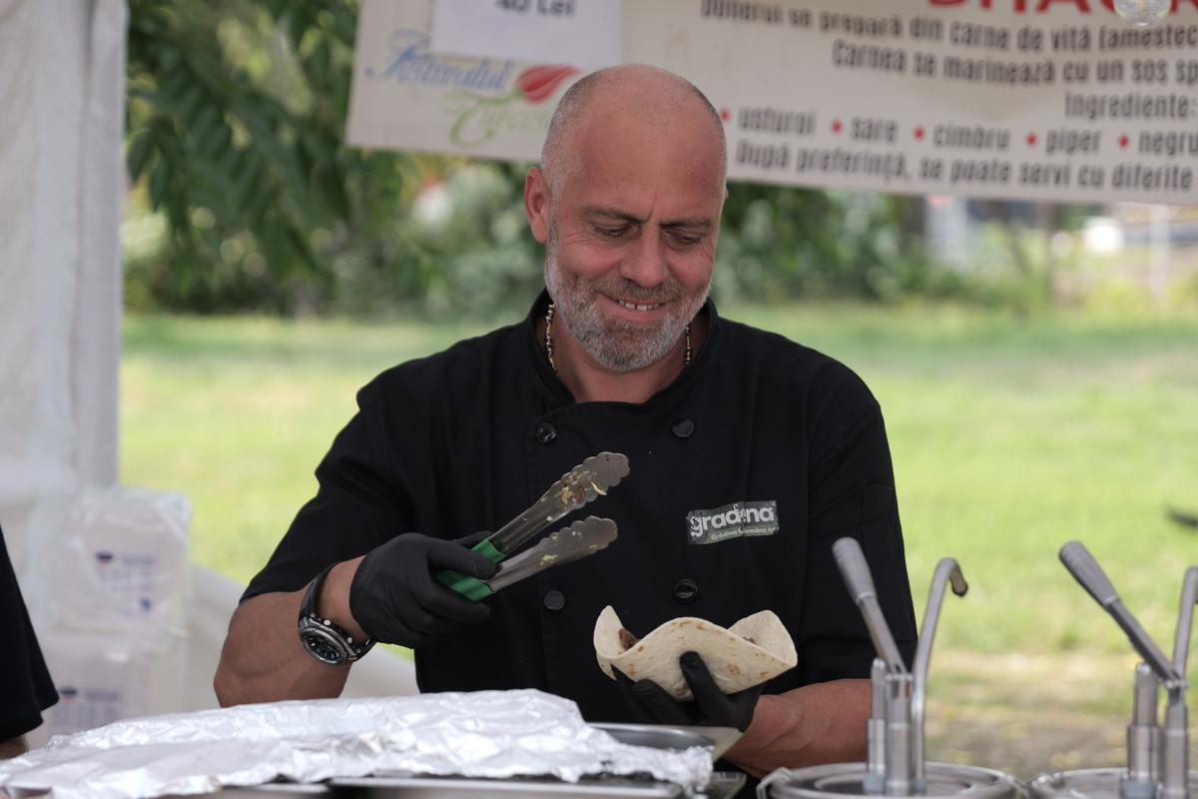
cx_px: 599
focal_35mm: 105
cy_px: 400
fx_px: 3494
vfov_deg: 13.0
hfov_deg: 19.5
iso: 320
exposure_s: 1/1000
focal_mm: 105
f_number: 4
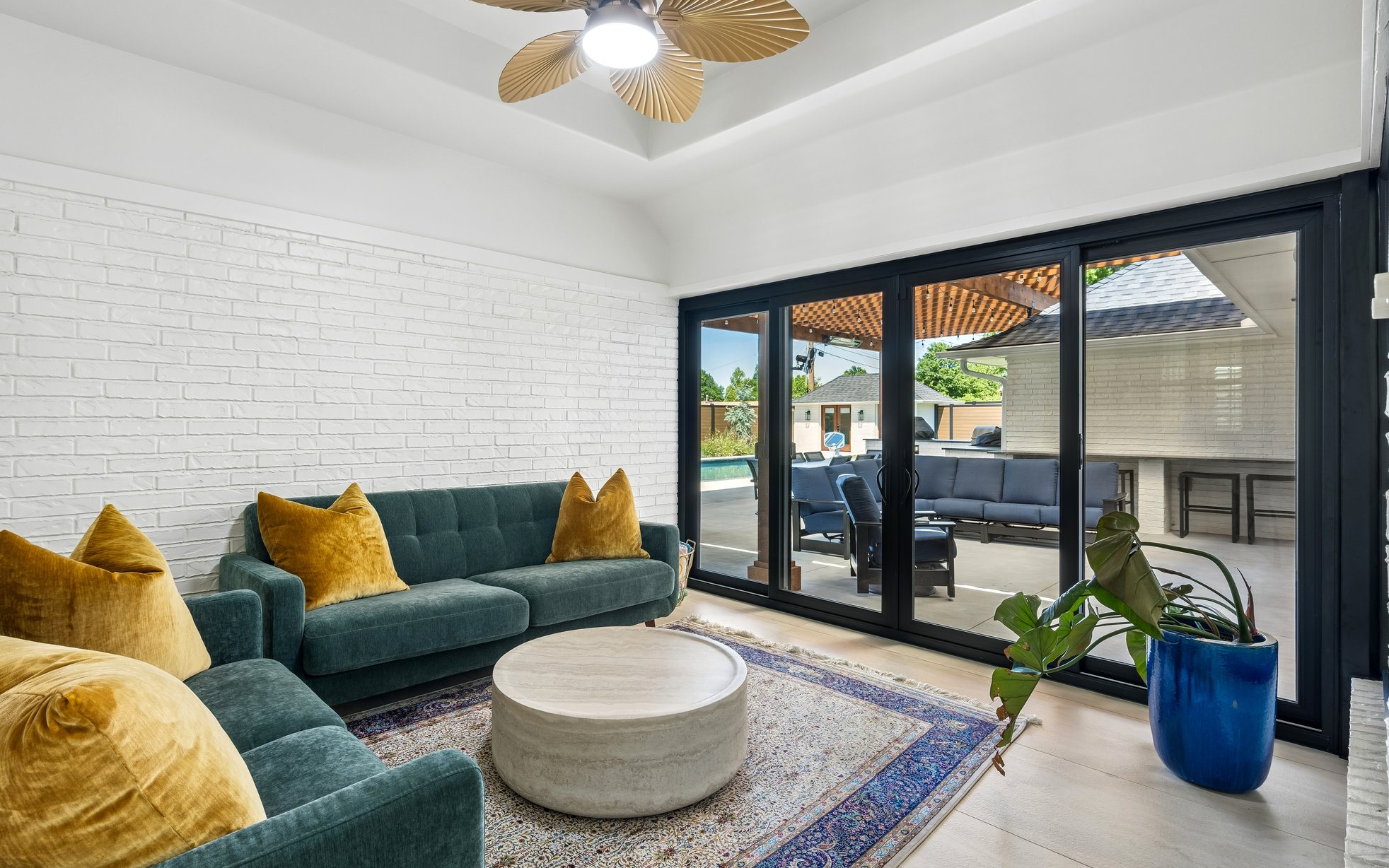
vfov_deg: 68.0
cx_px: 668
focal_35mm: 17
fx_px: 644
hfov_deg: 94.3
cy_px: 424
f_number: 8
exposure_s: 1/8
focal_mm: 16
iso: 200
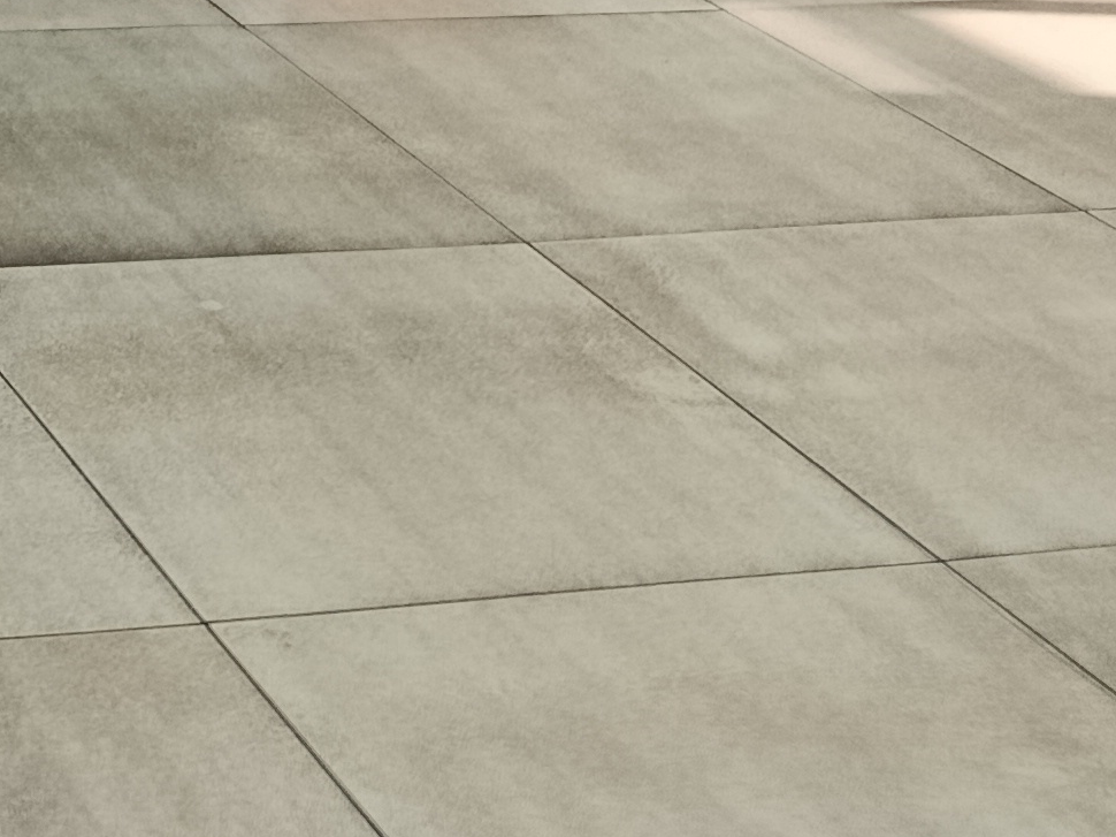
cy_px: -831
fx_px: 3191
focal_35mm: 99
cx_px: -504
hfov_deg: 17.9
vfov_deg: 13.0
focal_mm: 5.24
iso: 601
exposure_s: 1/100
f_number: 1.7
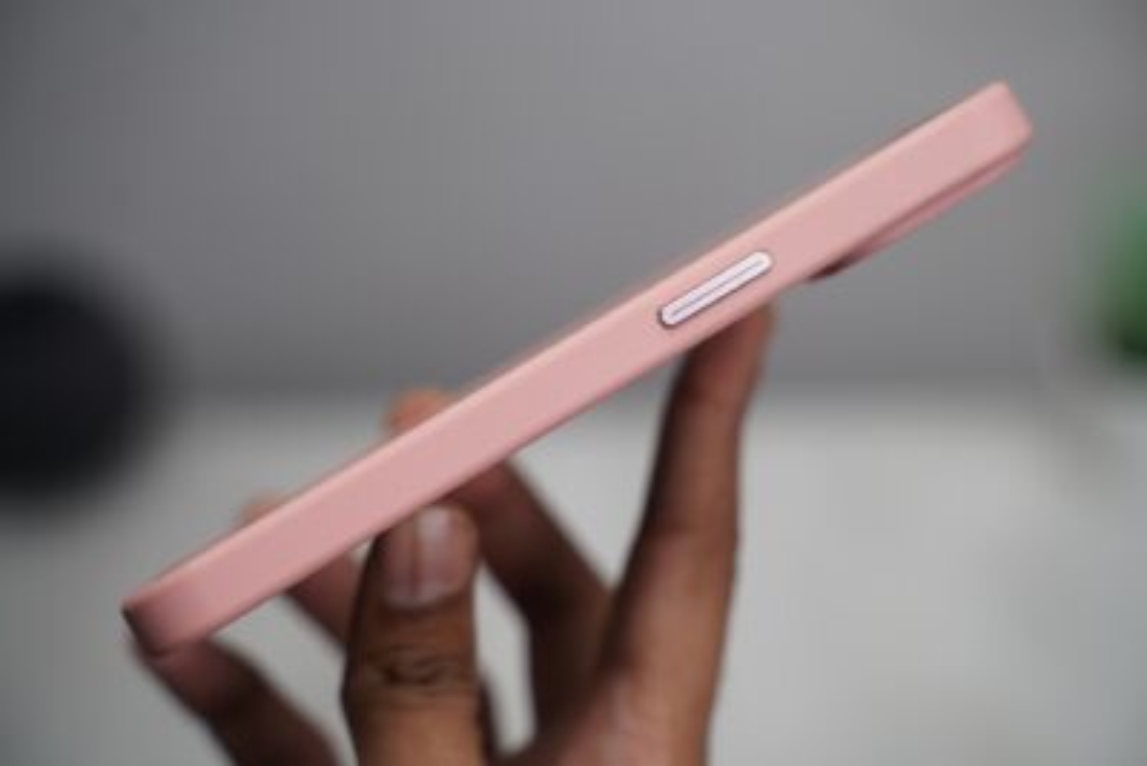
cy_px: 383
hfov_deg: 30.5
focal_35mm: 66
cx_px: 574
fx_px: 2103
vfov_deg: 20.6
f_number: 4
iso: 320
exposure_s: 1/90
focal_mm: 66
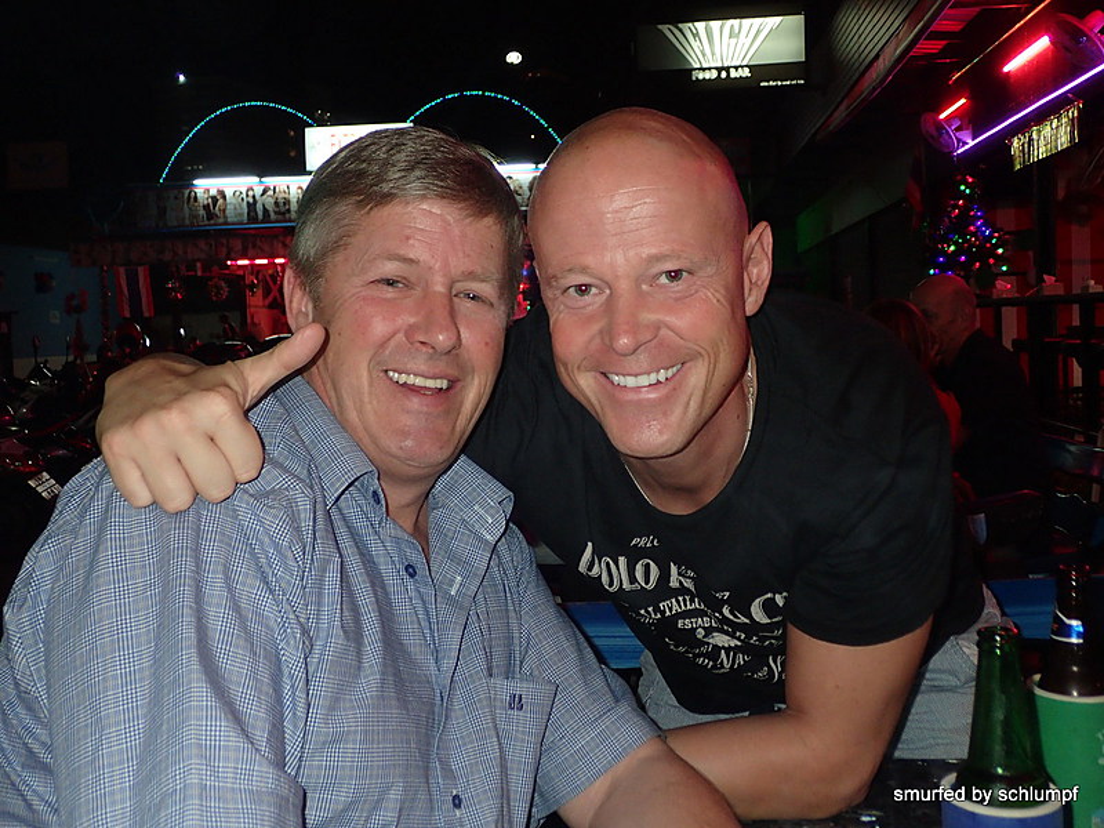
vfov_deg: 37.7
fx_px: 1212
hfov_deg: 49.0
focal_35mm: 38
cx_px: 552
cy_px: 414
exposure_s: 1/40
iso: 320
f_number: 2.7
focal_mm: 6.86
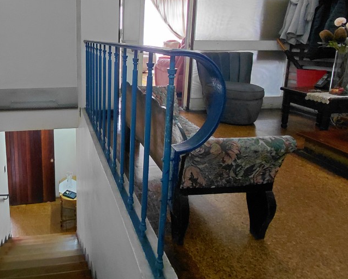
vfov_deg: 55.0
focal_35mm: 25
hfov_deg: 64.9
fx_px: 258
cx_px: 97
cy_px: 81
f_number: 2.2
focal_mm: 1.64
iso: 400
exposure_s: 1/24
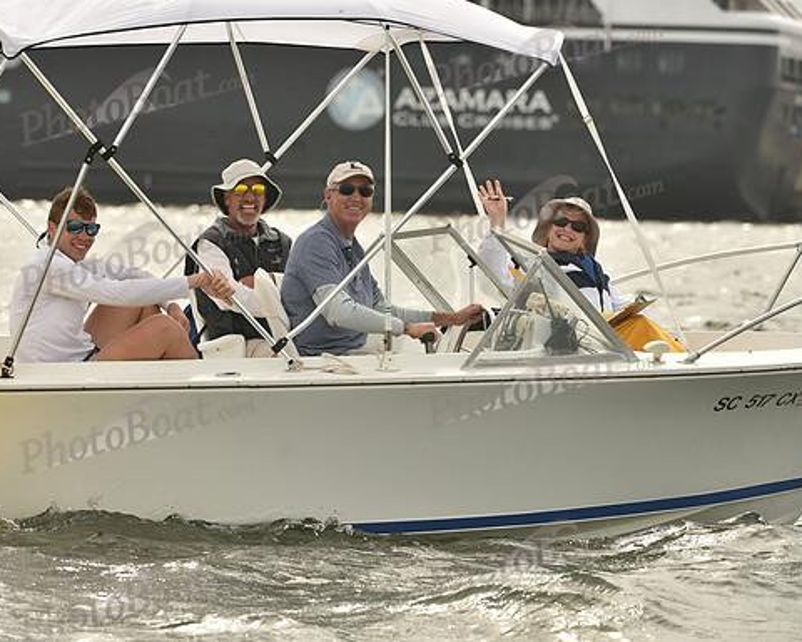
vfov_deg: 6.8
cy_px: 320
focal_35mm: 227
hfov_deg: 8.5
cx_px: 343
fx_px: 5388
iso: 320
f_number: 5.6
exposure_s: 1/1250
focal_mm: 200
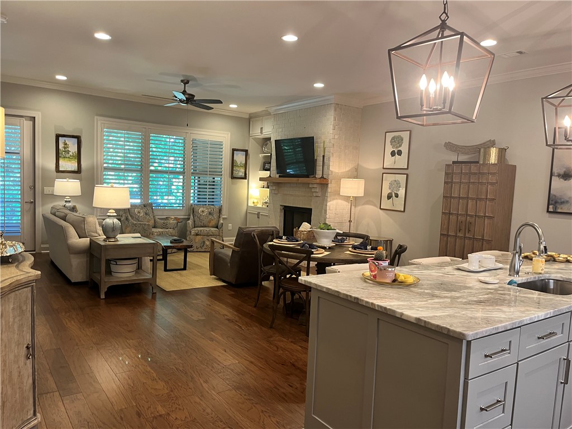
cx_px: 286
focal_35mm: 26
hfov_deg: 67.3
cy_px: 214
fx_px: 430
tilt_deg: -4.4
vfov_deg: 53.1
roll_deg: -1.7
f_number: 1.6
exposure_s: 1/60
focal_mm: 5.1
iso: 125
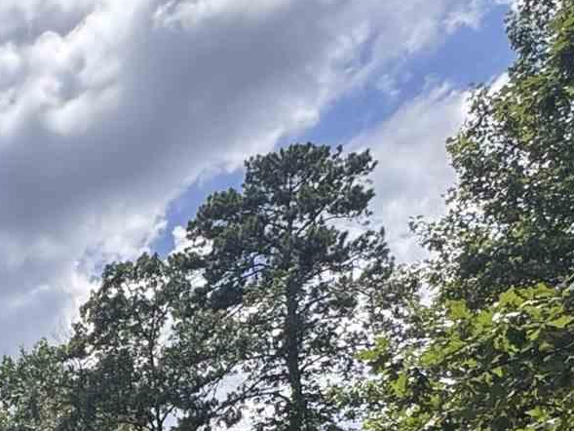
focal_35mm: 73
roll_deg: -0.6
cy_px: 698
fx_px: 1211
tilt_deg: -0.5
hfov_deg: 22.3
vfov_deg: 17.5
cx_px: -272
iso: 50
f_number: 2.2
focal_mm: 2.22
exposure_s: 1/1672
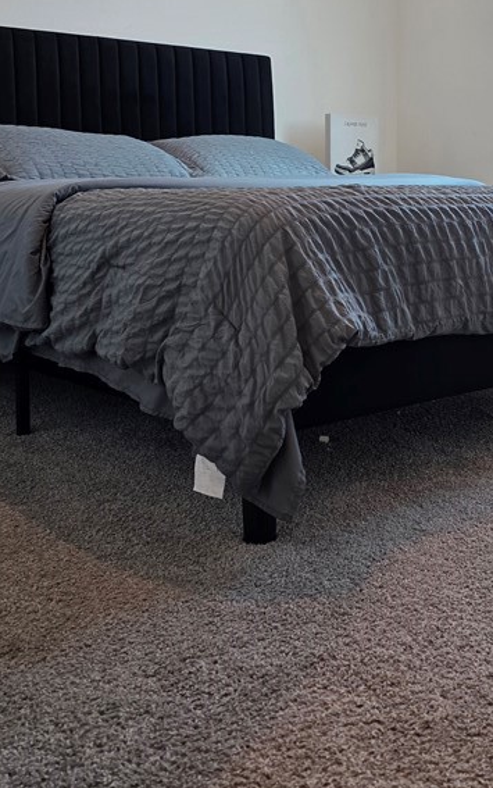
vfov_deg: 44.5
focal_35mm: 44
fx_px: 945
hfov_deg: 28.7
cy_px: 252
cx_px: 387
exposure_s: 1/120
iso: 125
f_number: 1.7
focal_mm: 6.3
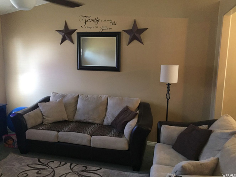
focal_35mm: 29
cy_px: 88
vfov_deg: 48.2
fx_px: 198
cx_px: 118
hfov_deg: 61.7
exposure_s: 1/30
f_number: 2.2
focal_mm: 4.15
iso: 250
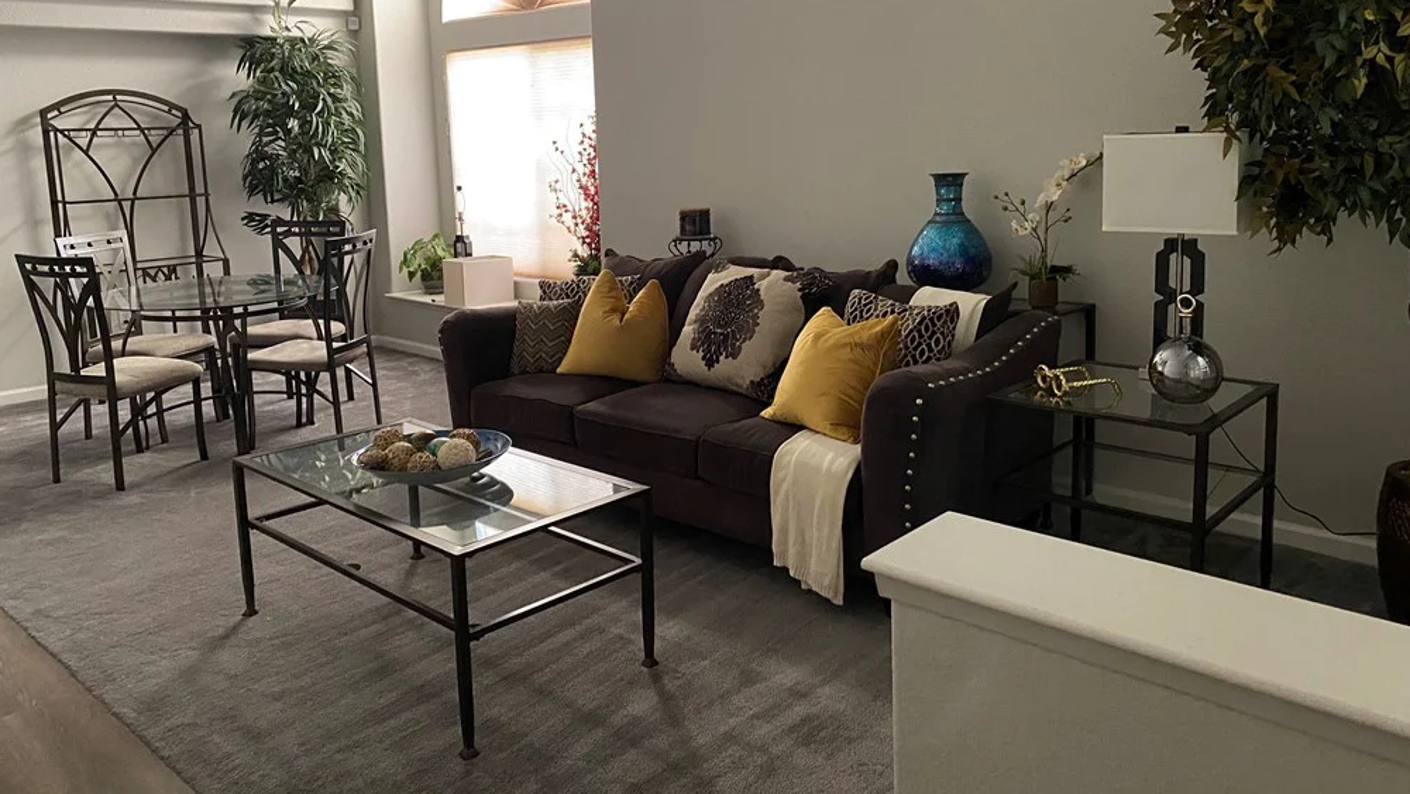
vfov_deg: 40.0
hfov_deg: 66.1
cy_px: 309
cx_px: 715
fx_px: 1084
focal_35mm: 29
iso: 500
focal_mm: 4.25
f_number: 1.8
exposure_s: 1/30
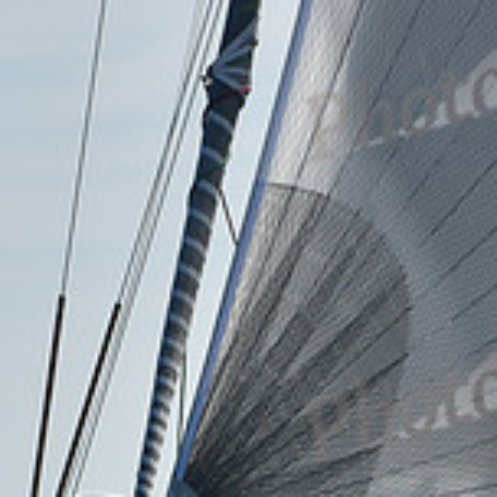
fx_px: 10298
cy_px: 593
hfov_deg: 2.8
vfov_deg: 2.8
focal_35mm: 634
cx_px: 137
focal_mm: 195
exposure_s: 1/1600
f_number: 8
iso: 250
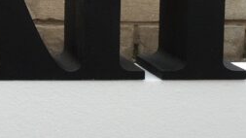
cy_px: -17
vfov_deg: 9.4
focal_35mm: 128
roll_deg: -1.2
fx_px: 834
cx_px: -92
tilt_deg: -9.1
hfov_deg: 15.8
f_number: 2.2
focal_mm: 4.15
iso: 32
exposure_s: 1/120
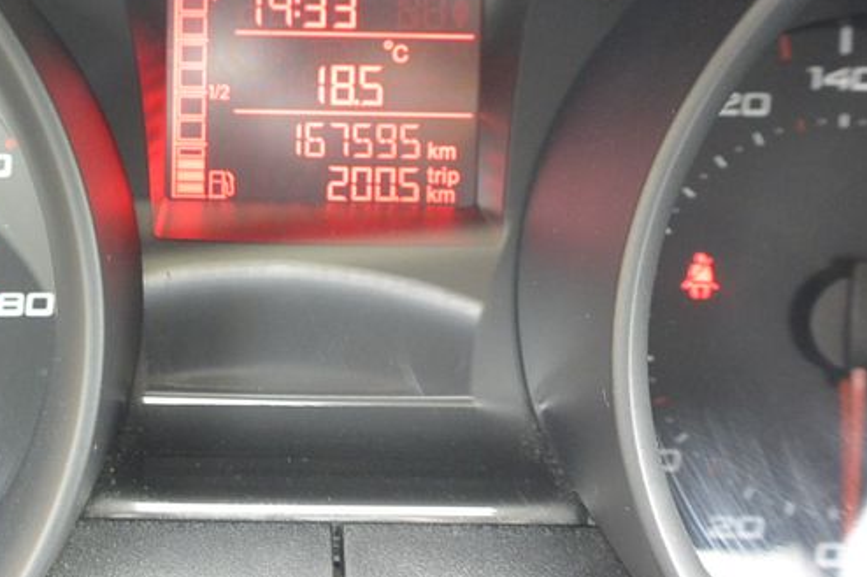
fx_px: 1348
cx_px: 258
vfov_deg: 24.2
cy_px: 262
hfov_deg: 35.1
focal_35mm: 56
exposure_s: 1/50
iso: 800
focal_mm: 10
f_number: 3.5
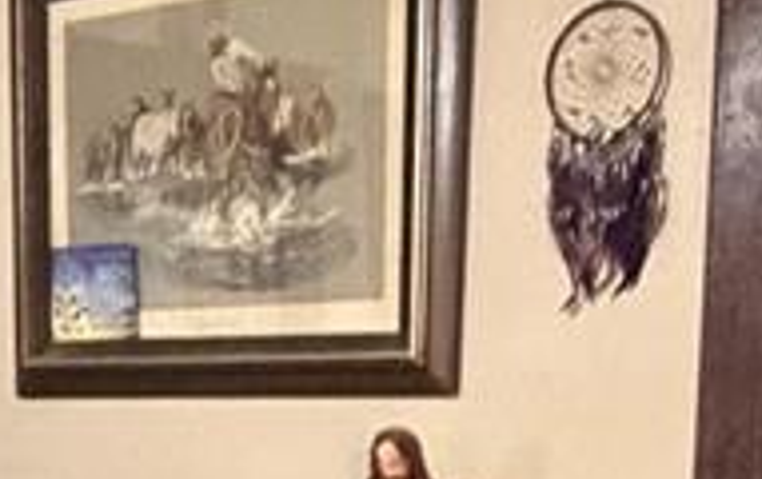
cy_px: 850
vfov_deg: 12.9
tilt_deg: -10.2
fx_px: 1934
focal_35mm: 93
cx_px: 211
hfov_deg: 22.1
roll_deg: -0.8
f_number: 2.2
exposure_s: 1/40
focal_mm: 2.22
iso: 1000
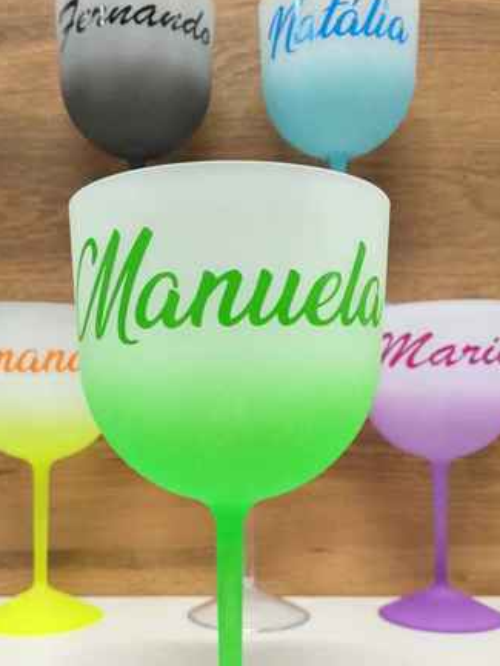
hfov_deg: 39.6
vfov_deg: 50.7
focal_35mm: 36
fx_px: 693
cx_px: 218
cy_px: 428
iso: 160
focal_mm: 3.93
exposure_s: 1/40
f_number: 1.7
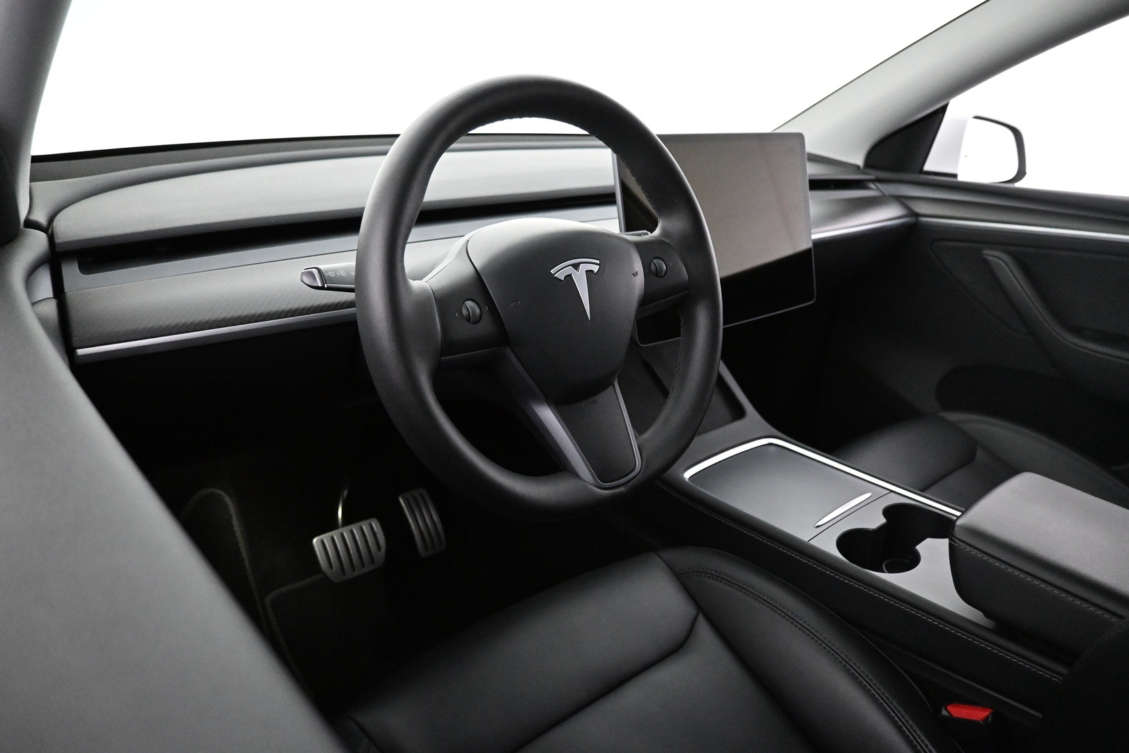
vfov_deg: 53.1
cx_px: 564
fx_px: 753
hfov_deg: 73.7
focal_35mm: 24
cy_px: 376
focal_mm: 16
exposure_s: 1/60
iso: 5600
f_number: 3.5
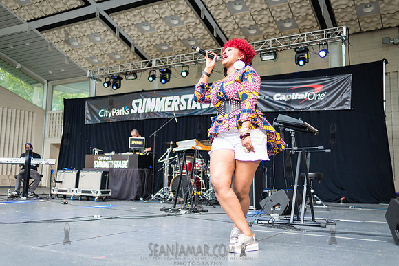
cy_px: 133
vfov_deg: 37.9
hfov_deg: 54.4
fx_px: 388
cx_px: 200
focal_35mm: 35
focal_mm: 35
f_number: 2
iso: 1000
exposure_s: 1/1000
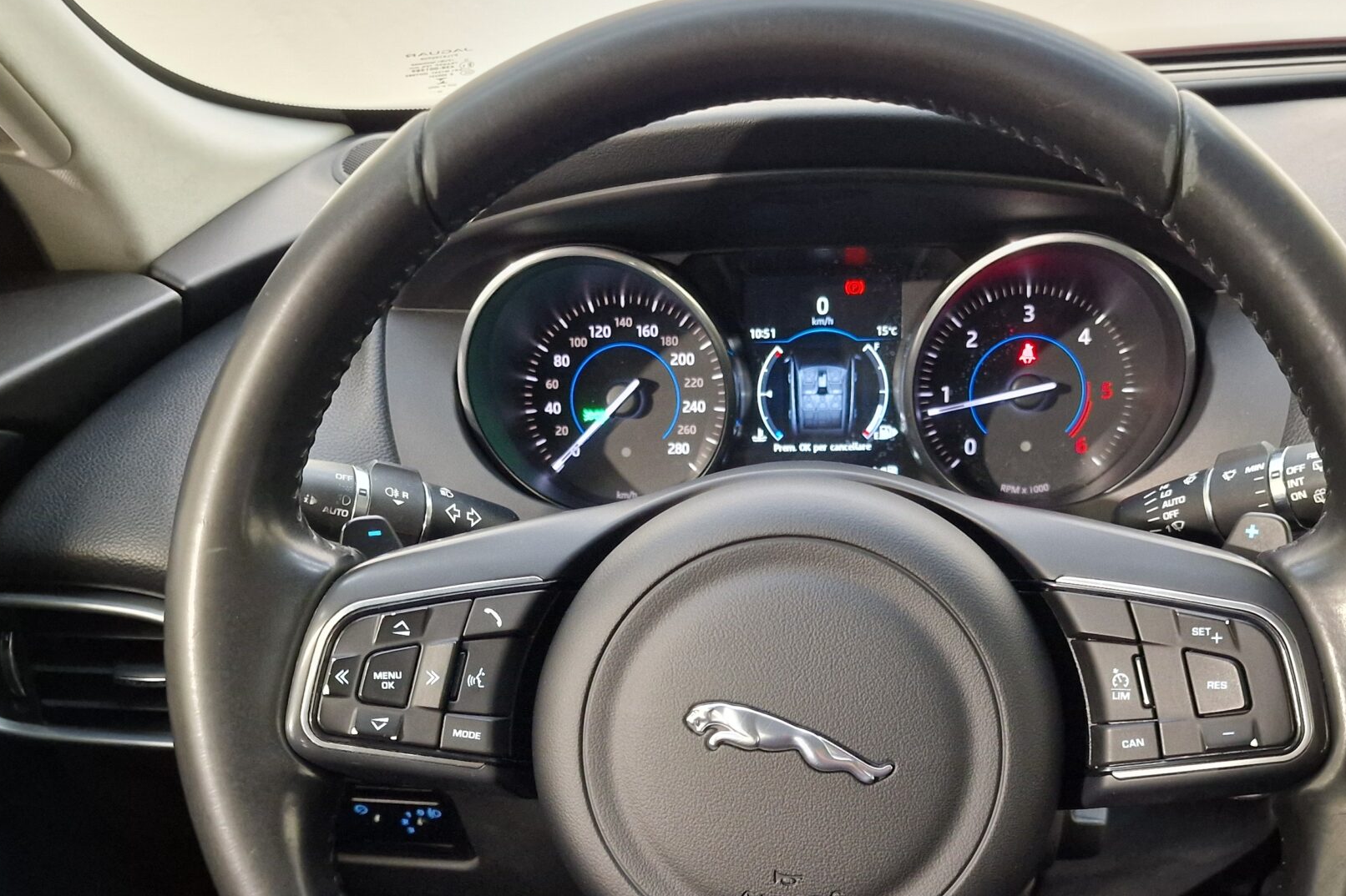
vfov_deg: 34.5
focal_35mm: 38
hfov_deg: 50.6
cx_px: 736
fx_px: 1420
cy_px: 642
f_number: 1.8
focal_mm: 6.4
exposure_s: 1/33
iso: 500
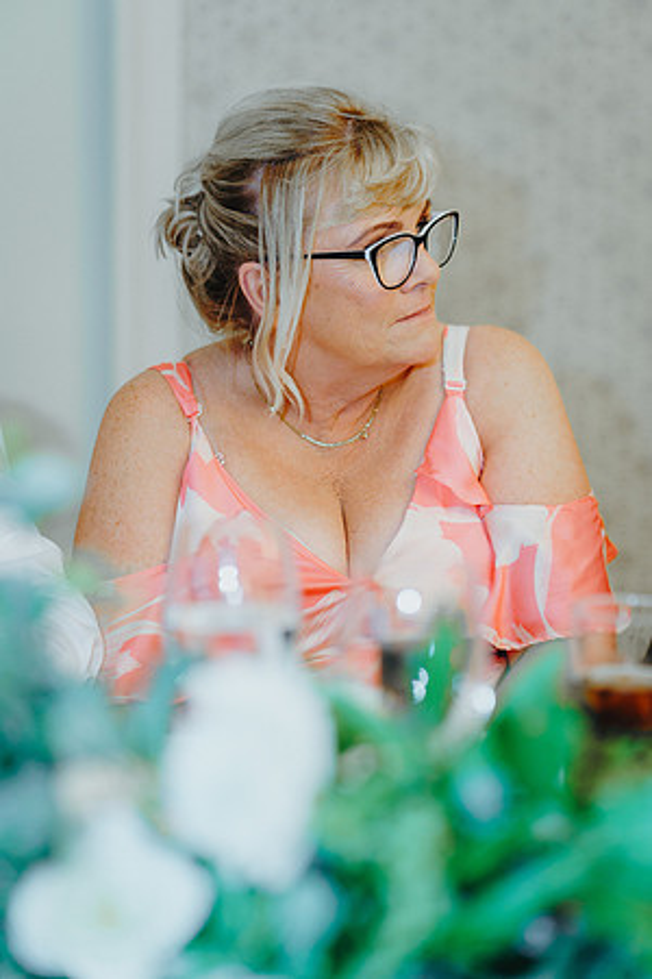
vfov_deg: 23.9
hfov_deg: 16.1
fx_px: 2309
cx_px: 326
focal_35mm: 85
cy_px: 490
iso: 2000
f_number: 2.8
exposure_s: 1/125
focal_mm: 85
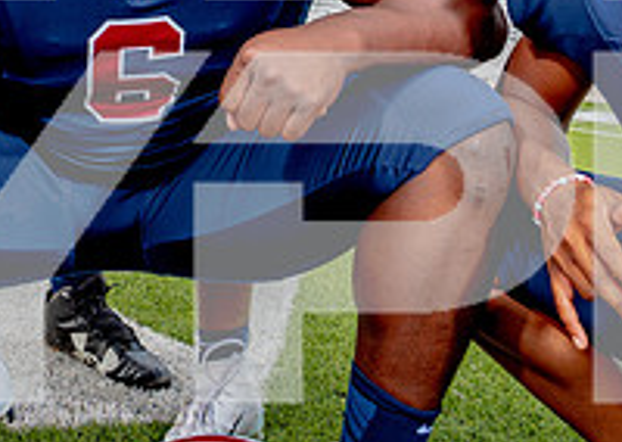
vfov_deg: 17.9
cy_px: -174
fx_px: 1287
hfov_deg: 26.7
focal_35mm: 73
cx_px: 140
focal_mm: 24
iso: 100
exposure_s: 1/125
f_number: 8
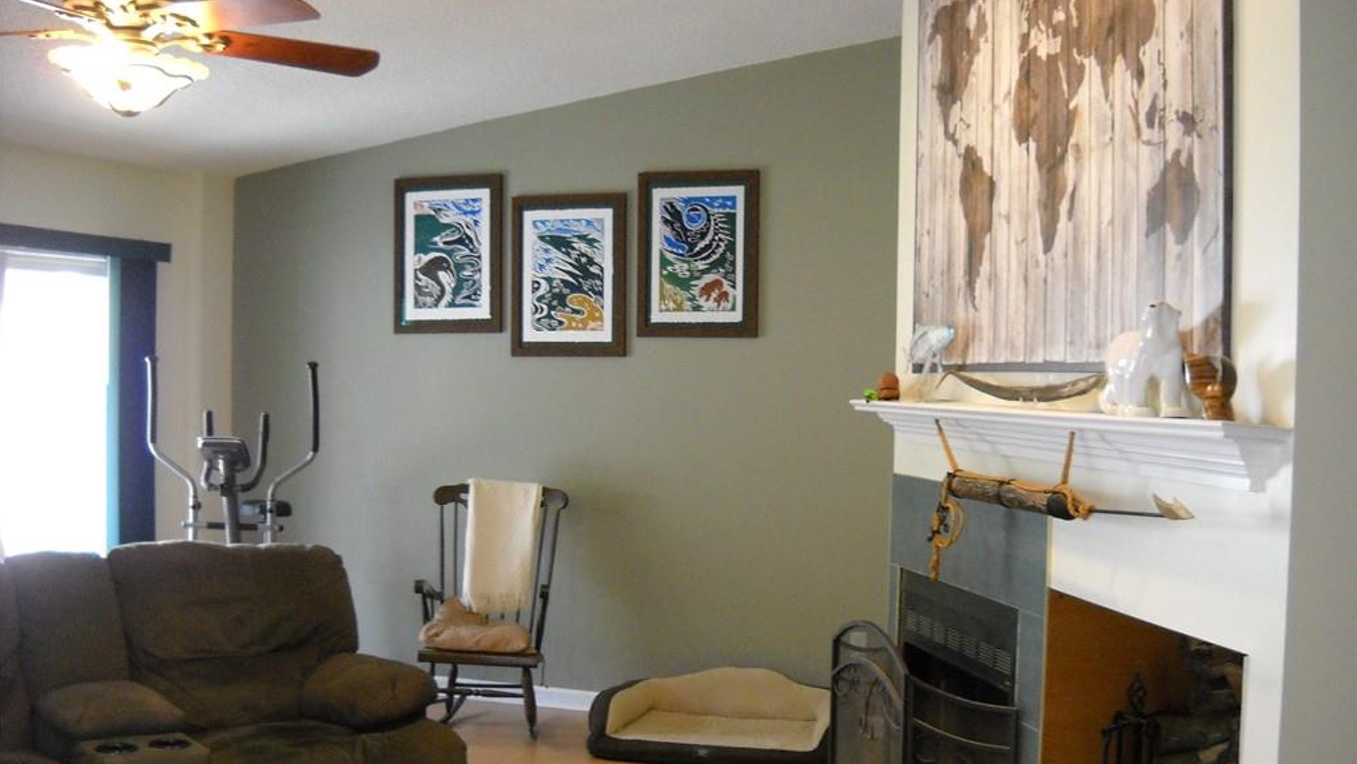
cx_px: 678
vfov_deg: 26.4
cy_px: 497
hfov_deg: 45.5
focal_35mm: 45
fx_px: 1620
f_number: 3.1
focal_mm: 6.72
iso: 400
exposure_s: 1/30
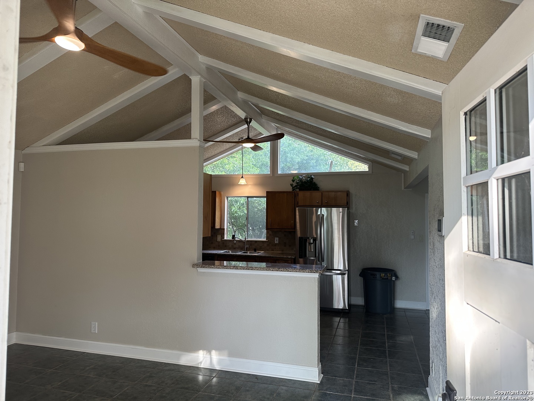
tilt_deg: +1.3
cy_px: 200
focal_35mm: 24
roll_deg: -0.9
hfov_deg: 71.6
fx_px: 370
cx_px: 267
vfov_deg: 56.8
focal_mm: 6.86
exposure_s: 1/147
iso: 125
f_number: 1.78
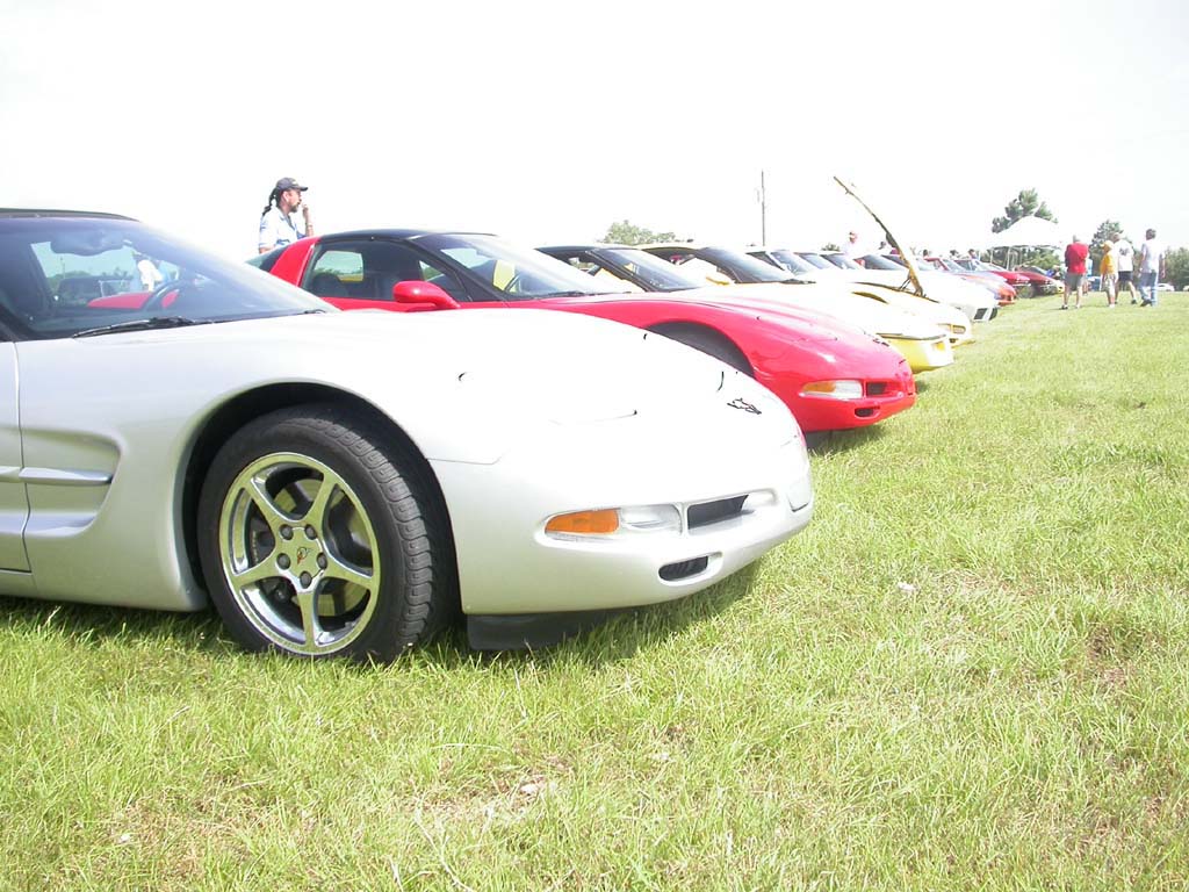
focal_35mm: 38
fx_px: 1305
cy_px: 446
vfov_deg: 37.7
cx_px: 594
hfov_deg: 49.0
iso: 100
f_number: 2.6
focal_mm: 7.85
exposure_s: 1/1000
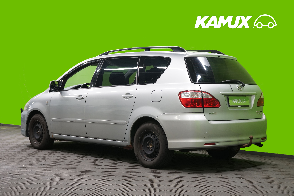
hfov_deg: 30.1
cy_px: 98
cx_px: 147
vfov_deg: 20.3
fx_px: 547
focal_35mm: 67
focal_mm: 67
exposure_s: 1/50
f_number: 5.6
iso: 800
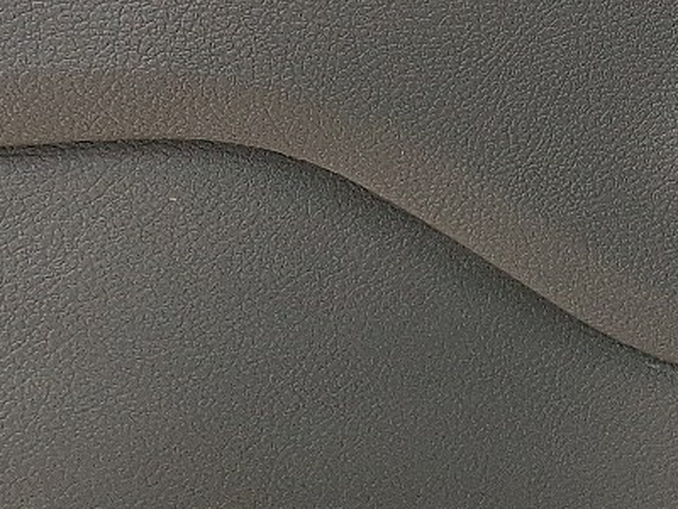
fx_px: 1959
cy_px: 124
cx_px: 817
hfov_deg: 18.6
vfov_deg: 14.7
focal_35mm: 100
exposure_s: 1/120
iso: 25
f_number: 1.8
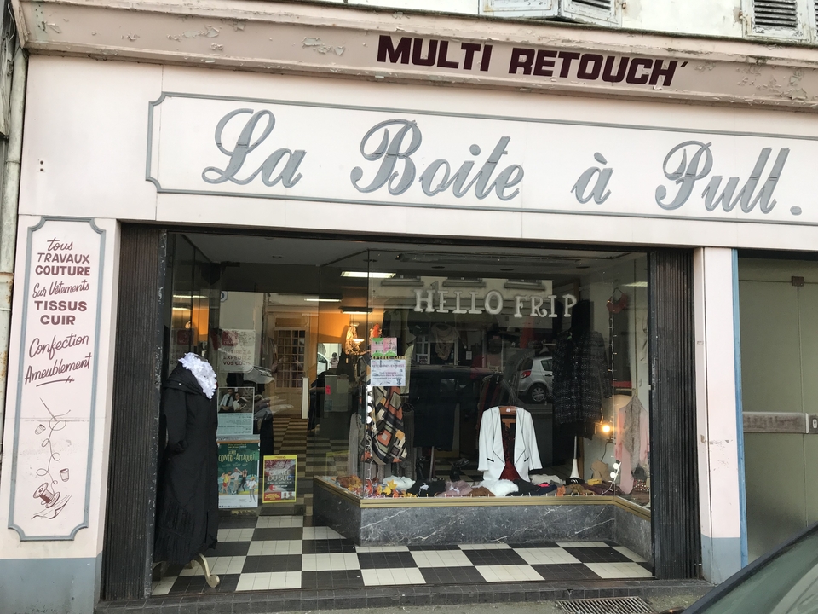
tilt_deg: +5.9
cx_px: 409
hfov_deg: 63.4
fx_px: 662
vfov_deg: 49.7
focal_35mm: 28
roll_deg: -1.2
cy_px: 307
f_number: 1.8
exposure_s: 1/100
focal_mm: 3.99
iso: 40
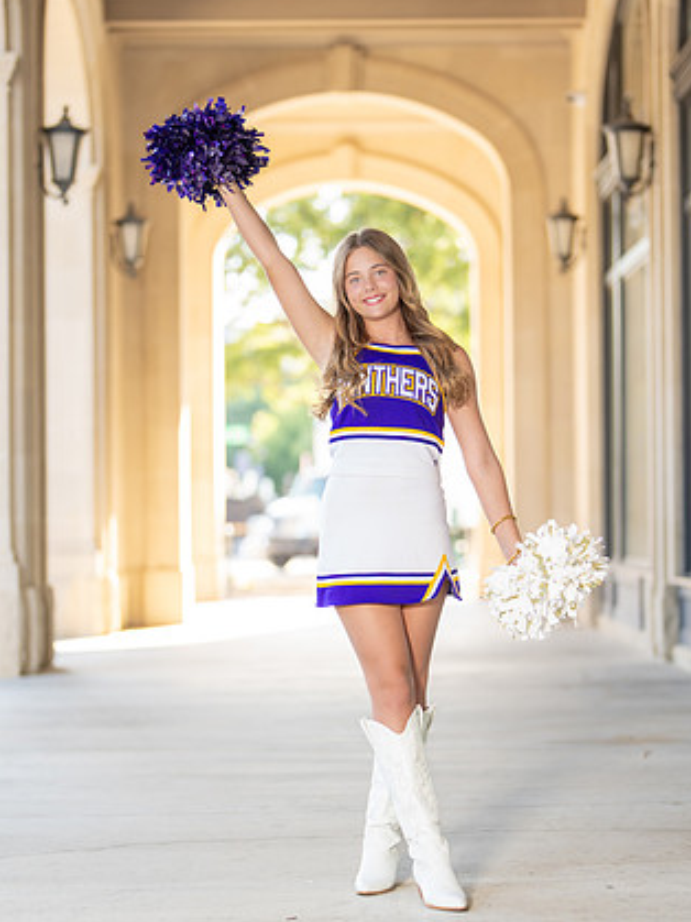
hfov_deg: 16.2
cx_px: 391
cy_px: 504
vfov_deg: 21.5
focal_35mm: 91
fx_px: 2423
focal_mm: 50
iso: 100
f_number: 1.2
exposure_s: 1/400
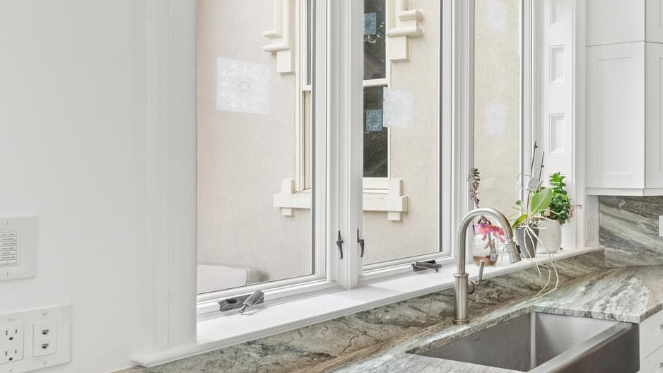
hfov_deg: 50.1
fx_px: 563
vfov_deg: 36.7
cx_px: 656
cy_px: 171
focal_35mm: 32
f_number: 8
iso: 800
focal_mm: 14
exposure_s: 1/100
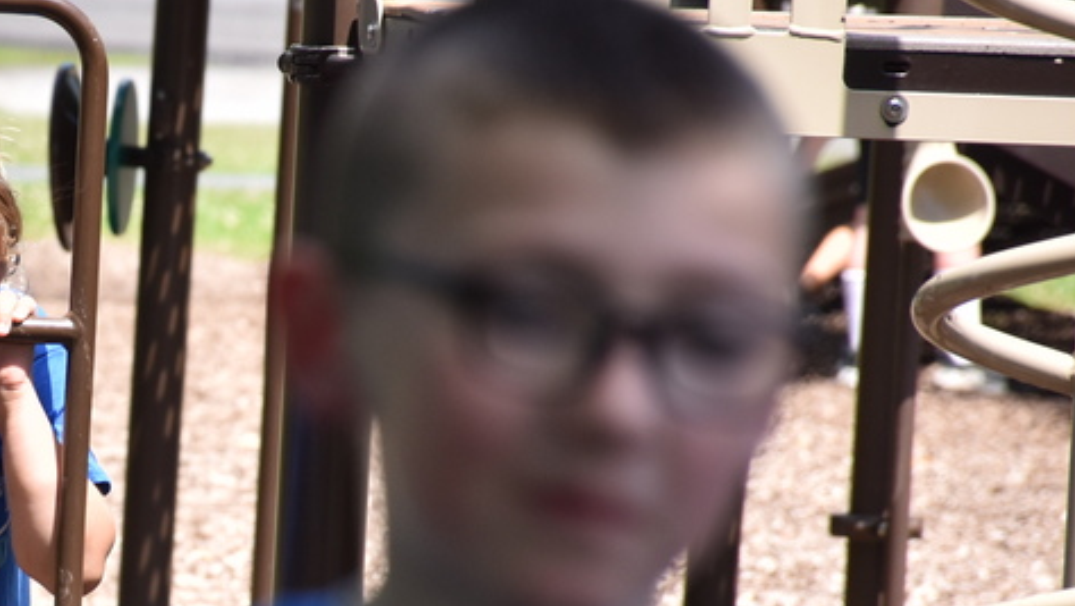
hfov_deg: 4.5
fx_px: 13544
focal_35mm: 475
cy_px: 464
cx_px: 2
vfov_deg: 2.6
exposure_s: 1/640
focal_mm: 140
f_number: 5.6
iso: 320
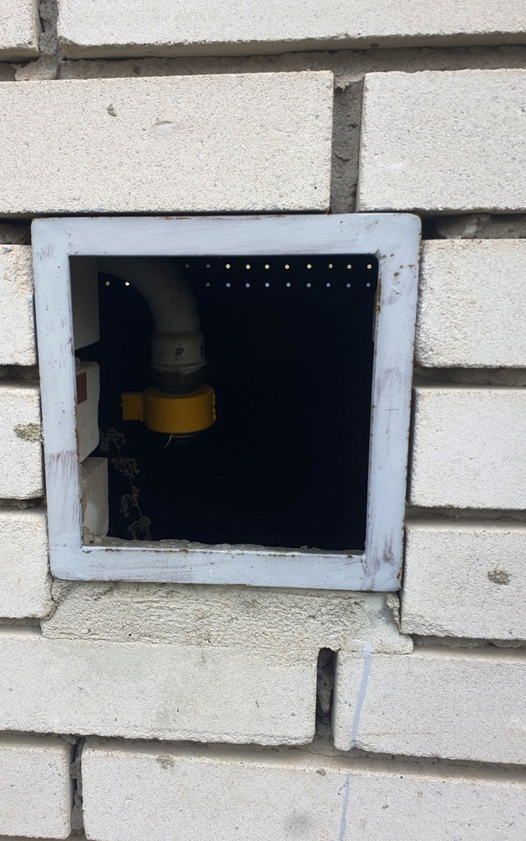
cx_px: 209
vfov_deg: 66.5
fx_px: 642
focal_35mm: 28
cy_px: 415
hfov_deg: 44.3
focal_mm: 4.3
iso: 50
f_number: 2.4
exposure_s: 1/127
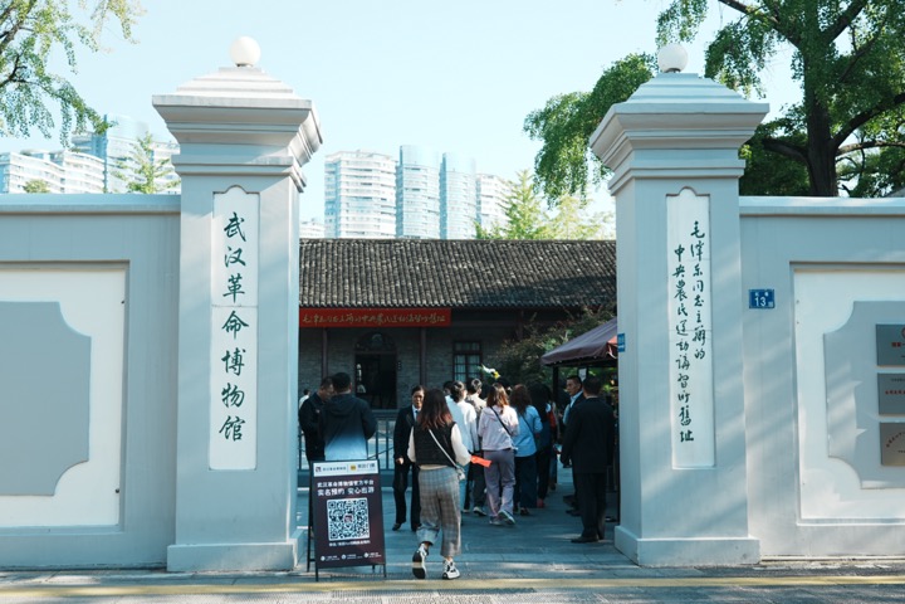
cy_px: 302
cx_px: 452
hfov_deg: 46.4
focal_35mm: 42
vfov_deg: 31.9
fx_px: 1056
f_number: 4
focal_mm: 42
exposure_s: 1/320
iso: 100
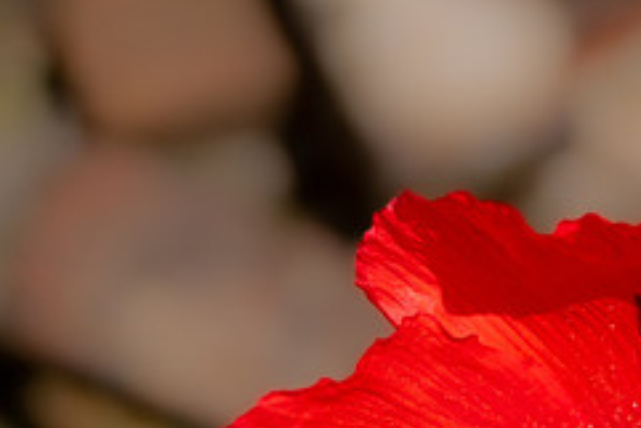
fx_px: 2352
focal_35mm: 132
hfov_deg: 14.8
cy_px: 501
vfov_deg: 10.3
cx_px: 839
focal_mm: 28
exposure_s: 1/2500
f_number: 2.8
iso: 100
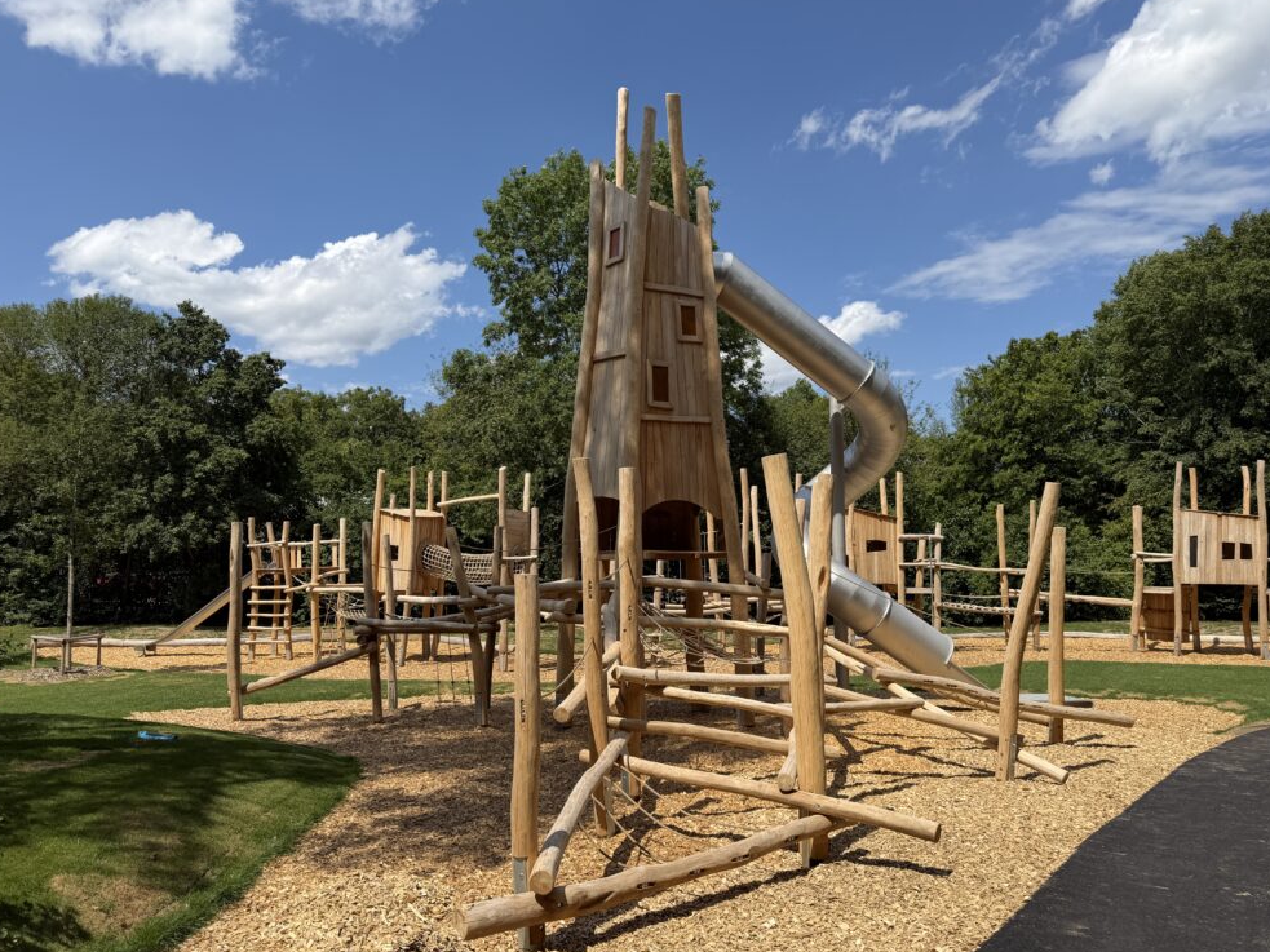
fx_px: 917
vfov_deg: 54.9
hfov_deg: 69.4
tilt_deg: +4.0
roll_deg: +0.9
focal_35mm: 25
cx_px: 627
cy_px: 483
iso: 80
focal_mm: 6.76
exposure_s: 1/5714
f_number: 1.78
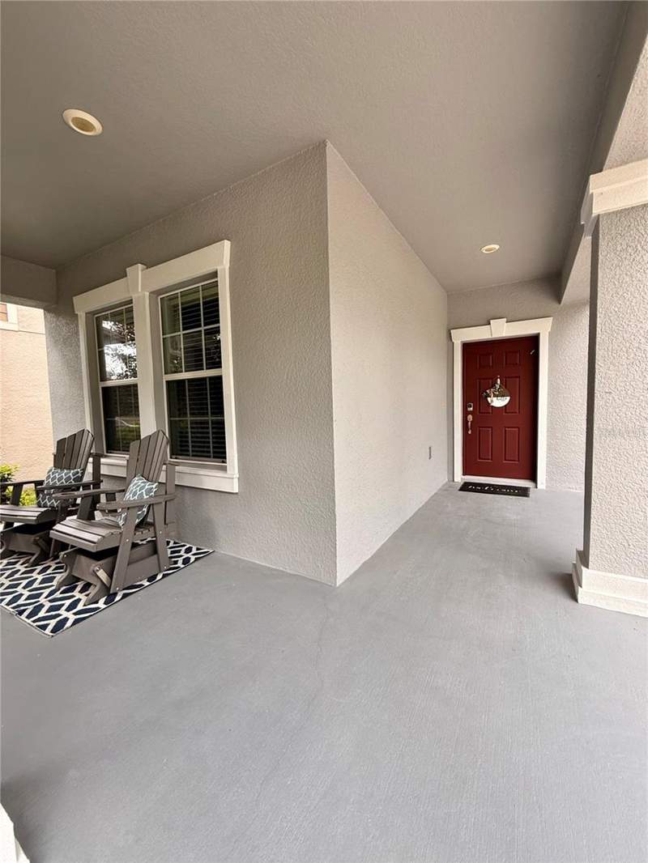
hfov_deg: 85.7
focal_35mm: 14
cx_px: 324
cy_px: 432
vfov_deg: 102.1
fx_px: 349
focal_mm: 2.22
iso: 64
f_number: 2.2
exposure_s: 1/99
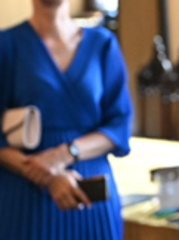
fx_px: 1134
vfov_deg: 12.0
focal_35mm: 164
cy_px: 74
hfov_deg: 8.3
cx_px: 417
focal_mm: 40
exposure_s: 1/200
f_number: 2.8
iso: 5000
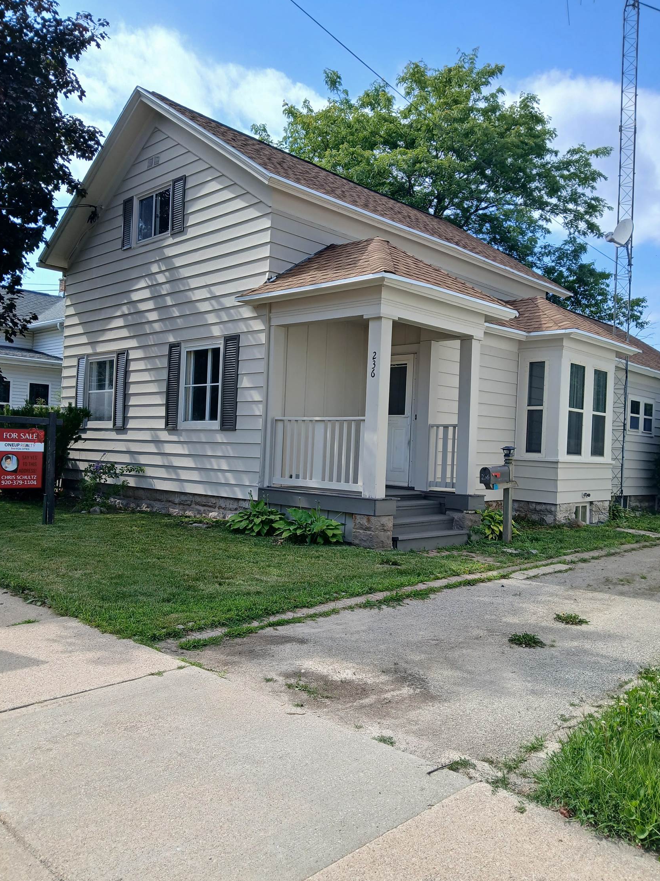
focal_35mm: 27
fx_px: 686
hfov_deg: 51.3
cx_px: 320
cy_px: 448
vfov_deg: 65.3
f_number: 1.8
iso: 20
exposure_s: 1/507
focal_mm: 3.98
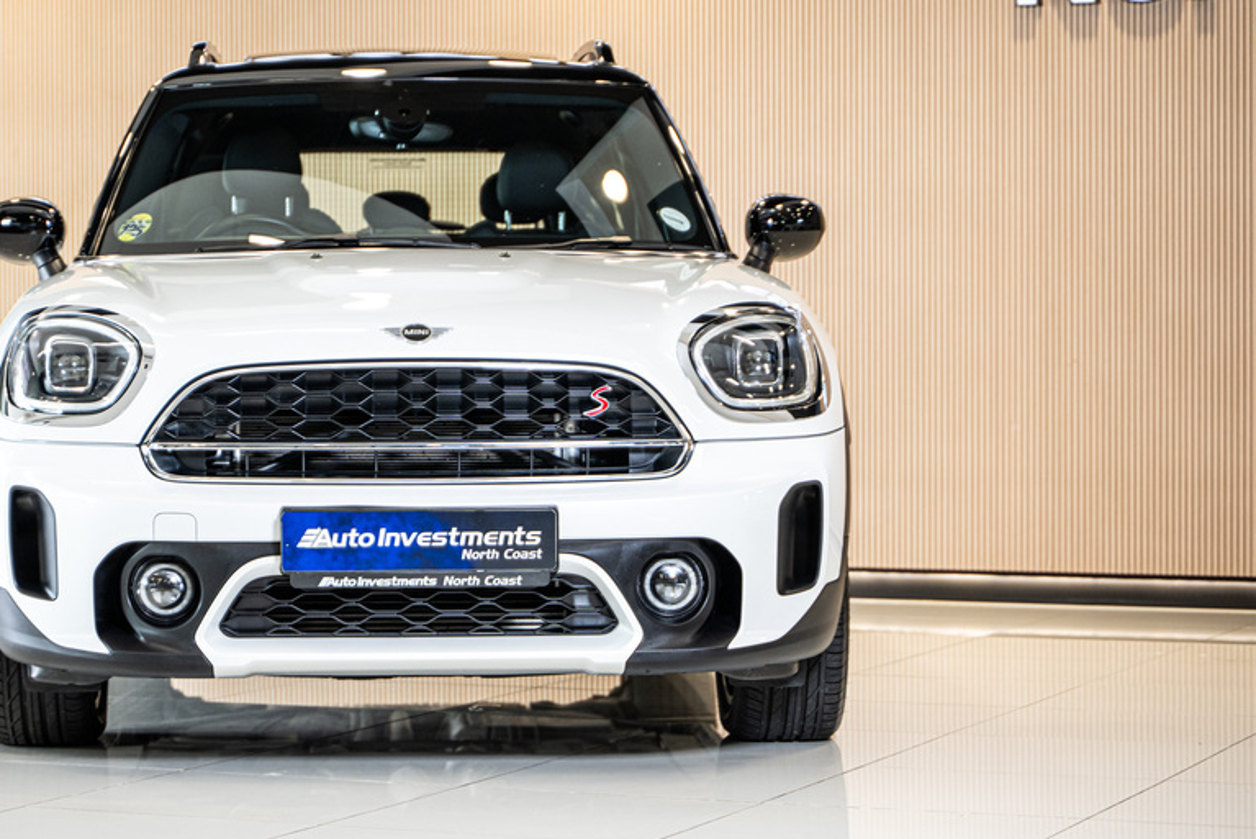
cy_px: 411
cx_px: 423
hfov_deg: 20.3
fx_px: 3490
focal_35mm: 100
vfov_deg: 13.7
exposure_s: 1/200
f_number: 2.8
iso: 640
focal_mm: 75
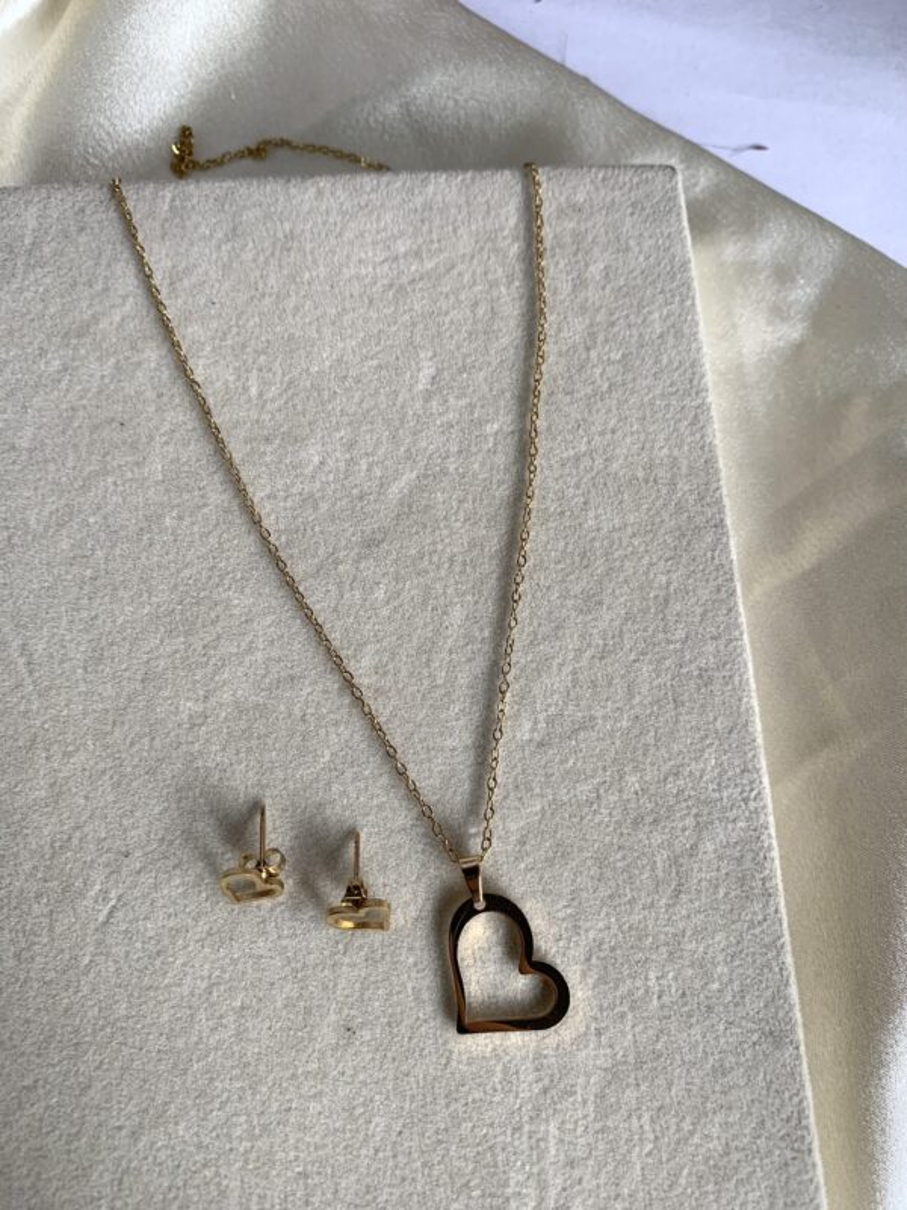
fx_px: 908
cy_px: 605
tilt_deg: -77.5
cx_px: 454
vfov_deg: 67.3
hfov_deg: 53.1
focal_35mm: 26
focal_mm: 4.25
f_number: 1.8
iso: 25
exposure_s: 1/123
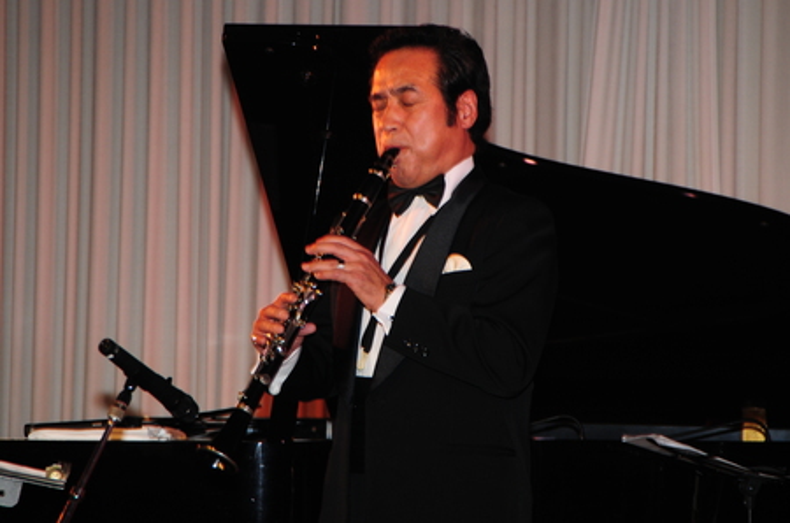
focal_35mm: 153
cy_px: 262
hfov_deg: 13.4
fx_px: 3350
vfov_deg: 8.9
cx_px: 395
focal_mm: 102
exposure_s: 1/30
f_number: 5.6
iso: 400
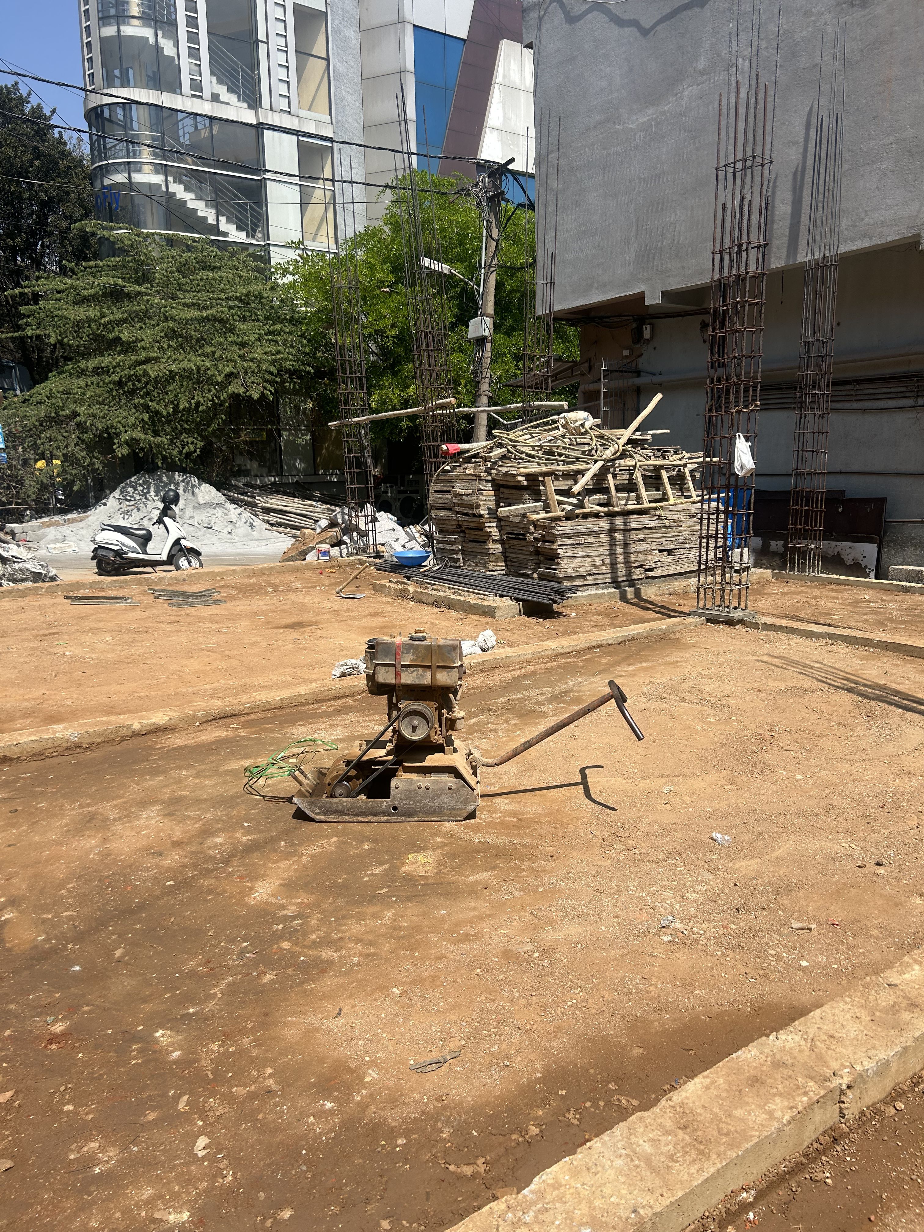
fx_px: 925
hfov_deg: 53.1
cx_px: 462
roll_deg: +1.0
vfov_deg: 67.3
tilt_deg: -9.2
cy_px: 616
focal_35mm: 26
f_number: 1.5
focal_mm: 5.7
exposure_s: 1/4274
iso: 50
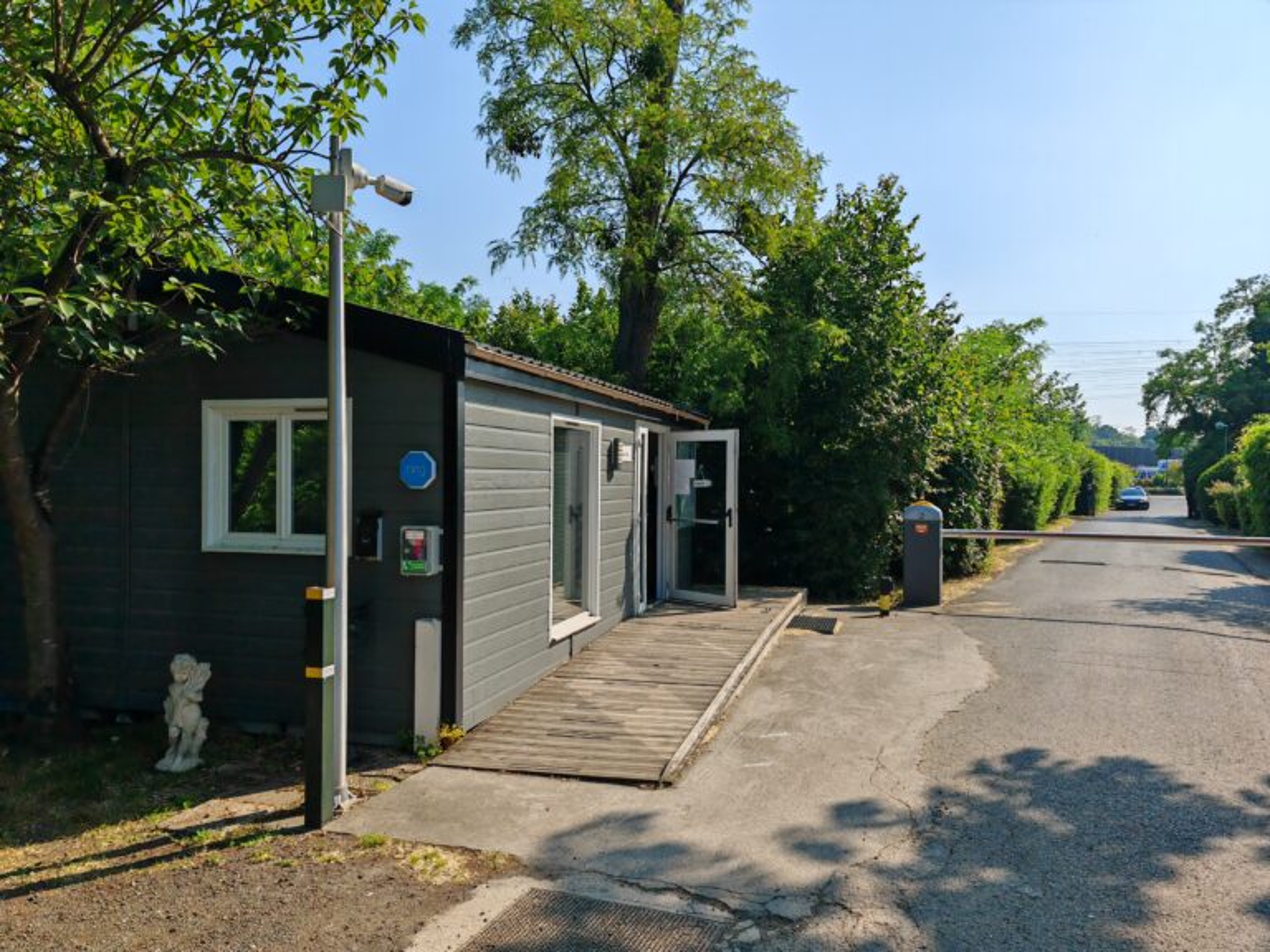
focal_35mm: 27
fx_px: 991
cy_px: 476
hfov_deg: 65.3
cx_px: 635
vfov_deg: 51.4
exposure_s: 1/5295
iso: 51
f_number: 1.6
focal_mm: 7.62
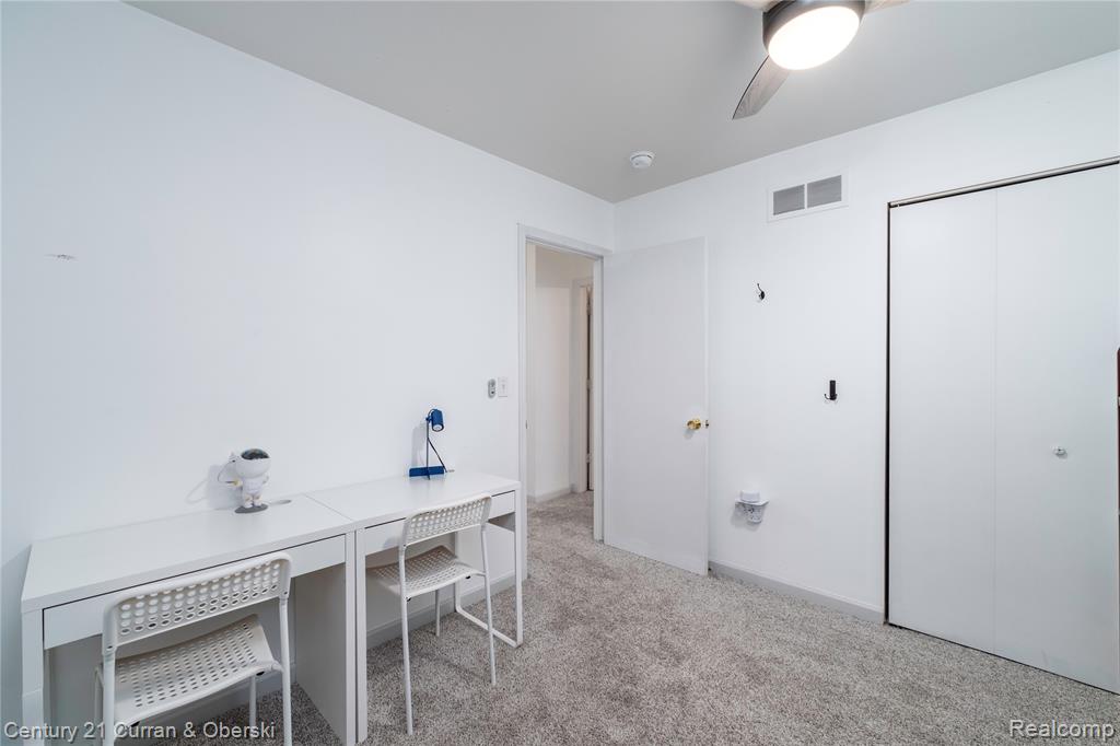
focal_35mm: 15
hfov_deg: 100.4
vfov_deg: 77.3
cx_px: 560
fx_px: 466
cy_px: 373
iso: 800
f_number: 6.4
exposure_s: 1/60
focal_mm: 10
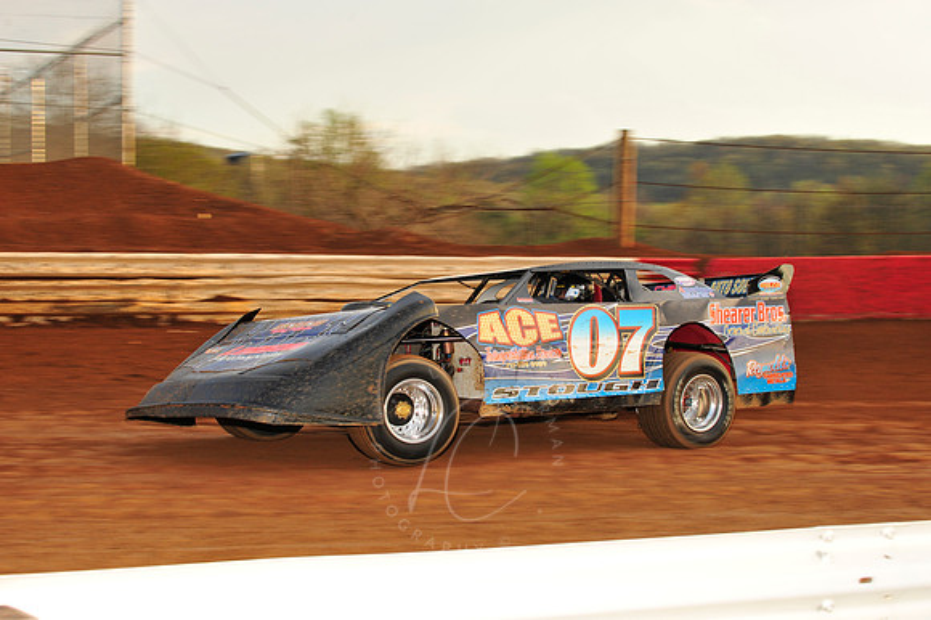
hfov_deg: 25.4
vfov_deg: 17.0
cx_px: 466
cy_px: 310
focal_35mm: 80
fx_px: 2068
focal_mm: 80
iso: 640
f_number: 8
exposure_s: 1/250
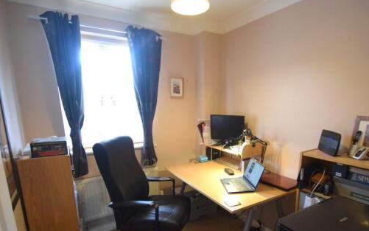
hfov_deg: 84.5
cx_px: 211
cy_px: 144
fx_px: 201
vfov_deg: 58.9
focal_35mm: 20
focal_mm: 10
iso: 2000
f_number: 3.5
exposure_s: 1/60
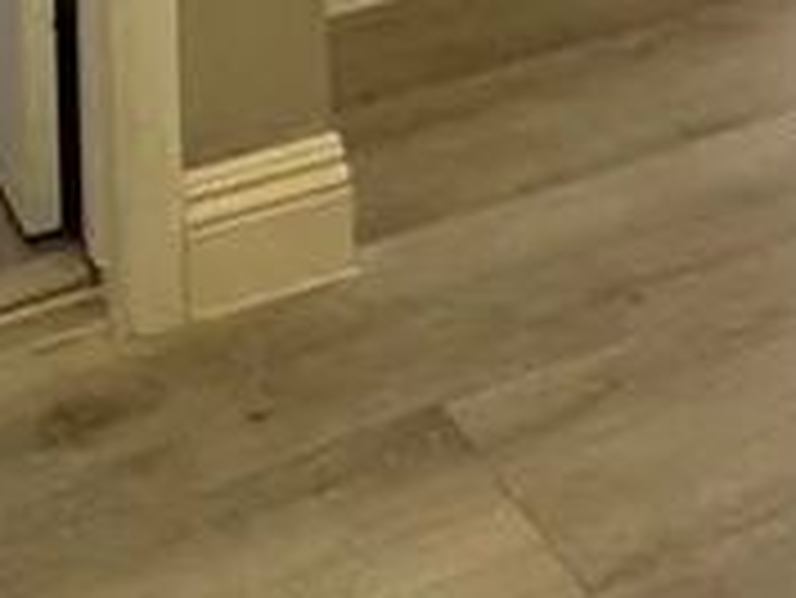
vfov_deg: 13.9
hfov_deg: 24.1
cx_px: 346
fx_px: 1864
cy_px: -755
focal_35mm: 81
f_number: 2.2
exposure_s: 1/120
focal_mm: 2.22
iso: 250
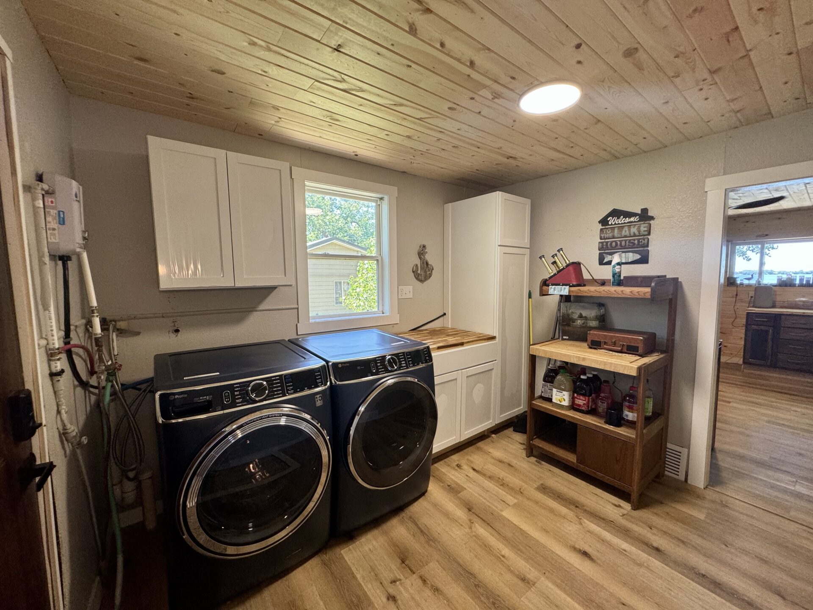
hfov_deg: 102.1
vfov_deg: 85.7
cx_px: 406
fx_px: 329
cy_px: 305
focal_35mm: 14
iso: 160
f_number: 2.2
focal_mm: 2.22
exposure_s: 1/120
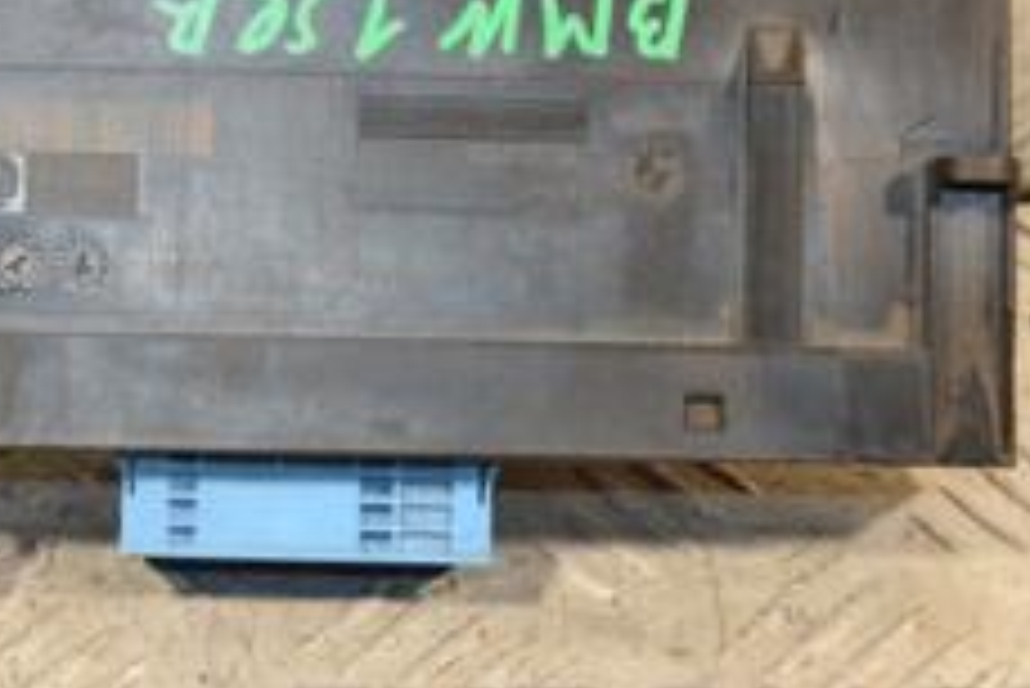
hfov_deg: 14.8
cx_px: 198
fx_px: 3931
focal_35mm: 137
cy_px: 157
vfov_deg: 10.0
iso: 800
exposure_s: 1/200
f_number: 5
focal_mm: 35
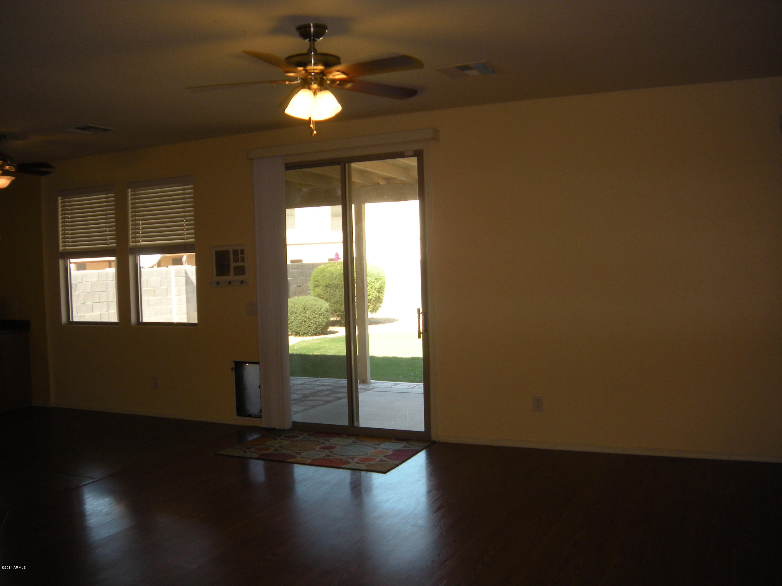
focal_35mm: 35
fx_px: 791
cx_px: 391
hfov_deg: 52.6
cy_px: 293
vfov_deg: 40.7
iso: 89
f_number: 3.8
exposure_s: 1/80.5
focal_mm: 5.9
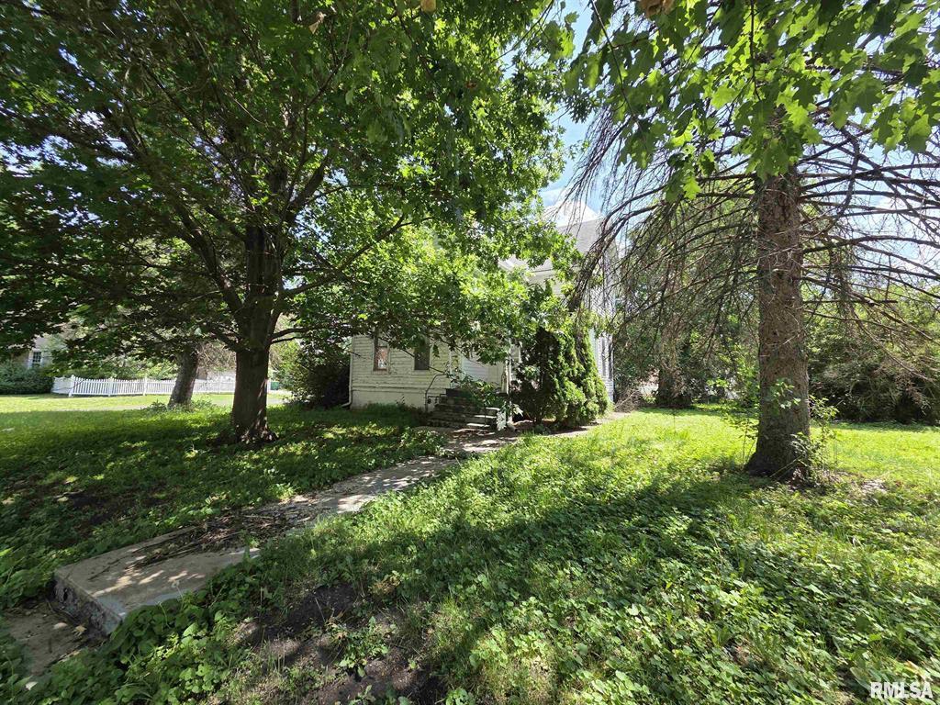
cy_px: 352
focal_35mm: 13
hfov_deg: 106.2
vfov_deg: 89.9
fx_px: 353
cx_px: 470
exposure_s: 1/514
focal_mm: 2.2
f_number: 2.2
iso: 50
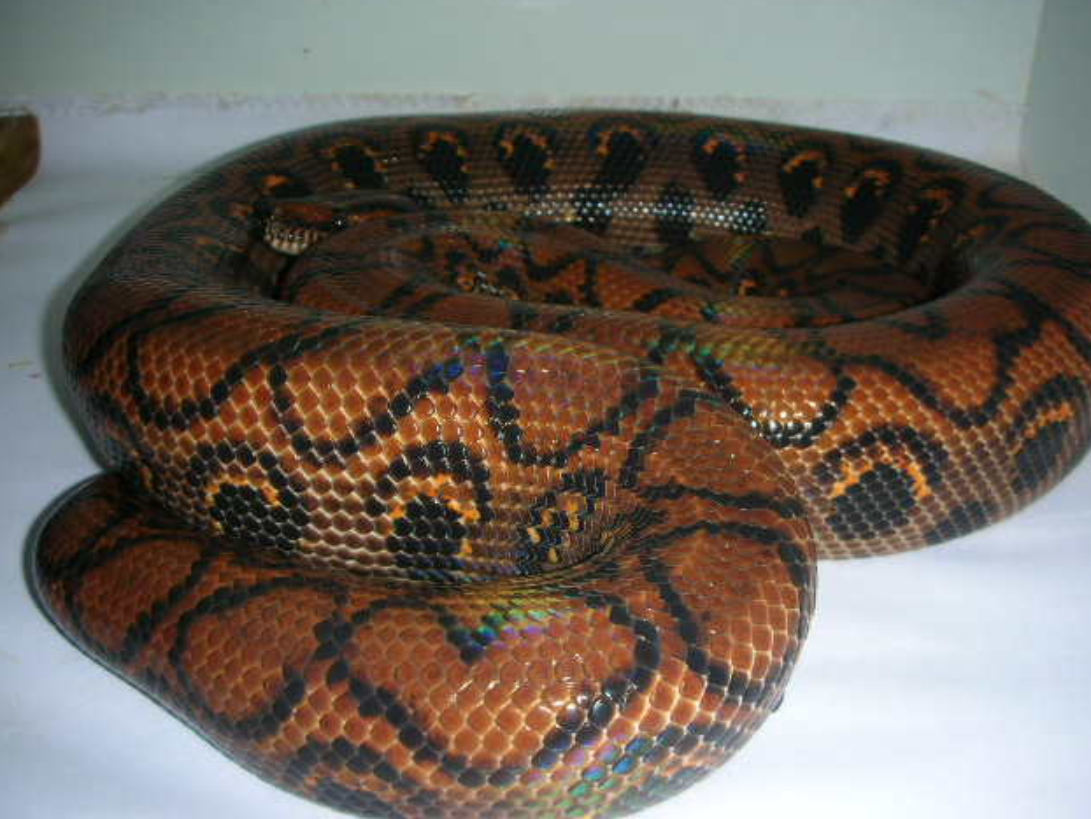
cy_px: 412
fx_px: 1135
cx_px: 556
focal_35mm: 36
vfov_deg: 39.7
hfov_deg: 51.3
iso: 50
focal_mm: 5.8
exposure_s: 1/60.1
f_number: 8.5
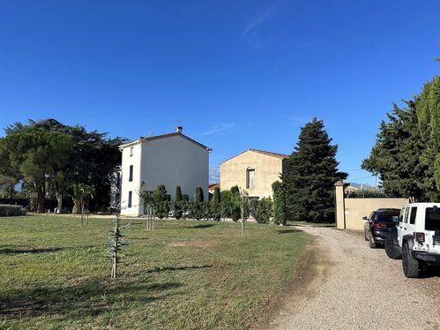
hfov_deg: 69.4
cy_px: 166
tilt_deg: +5.6
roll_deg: -0.2
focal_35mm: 25
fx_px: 318
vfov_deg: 54.9
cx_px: 219
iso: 80
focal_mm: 6.86
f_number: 1.78
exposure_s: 1/4545
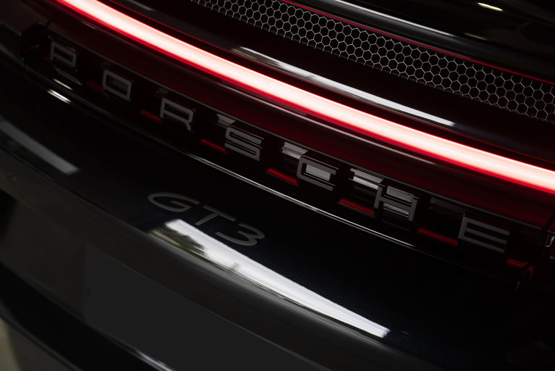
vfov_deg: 21.8
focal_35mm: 62
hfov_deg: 32.1
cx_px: 278
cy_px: 186
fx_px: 964
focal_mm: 62.5
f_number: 5
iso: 1600
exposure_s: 1/60
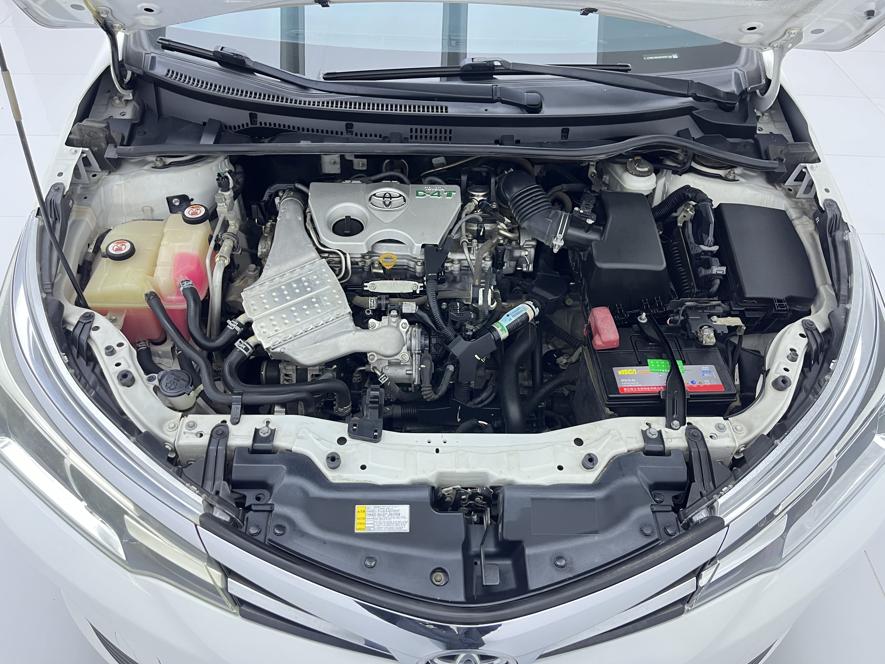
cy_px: 332
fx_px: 665
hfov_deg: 67.3
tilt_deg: -47.2
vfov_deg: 53.1
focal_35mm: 26
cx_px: 442
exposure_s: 1/60
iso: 250
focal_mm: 5.1
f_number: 1.6
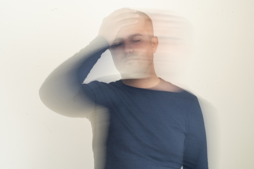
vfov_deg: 27.0
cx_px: 127
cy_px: 84
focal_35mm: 50
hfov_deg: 39.6
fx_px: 353
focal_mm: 50
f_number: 20
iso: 100
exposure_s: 1.6
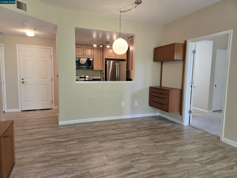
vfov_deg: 58.9
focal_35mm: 23
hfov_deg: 73.9
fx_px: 157
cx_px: 118
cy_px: 89
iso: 320
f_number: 1.8
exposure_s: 1/120
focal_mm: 5.4
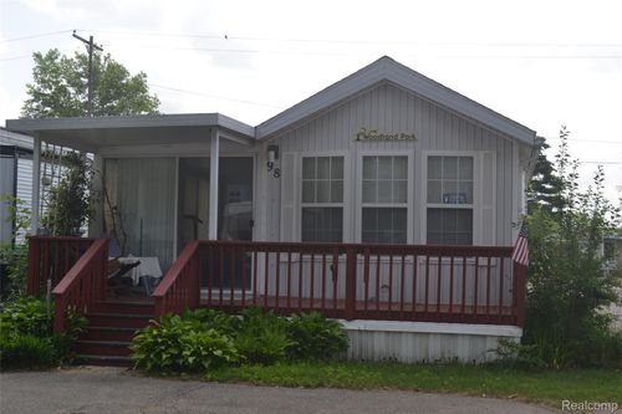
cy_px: 207
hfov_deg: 37.9
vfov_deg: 25.7
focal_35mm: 52
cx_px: 311
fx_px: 907
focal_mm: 35
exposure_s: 1/200
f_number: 8
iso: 100
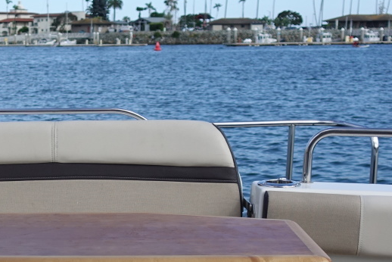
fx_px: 817
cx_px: 59
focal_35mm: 75
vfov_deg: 17.9
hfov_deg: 26.3
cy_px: 237
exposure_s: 1/400
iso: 125
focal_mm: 8.8
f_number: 1.8
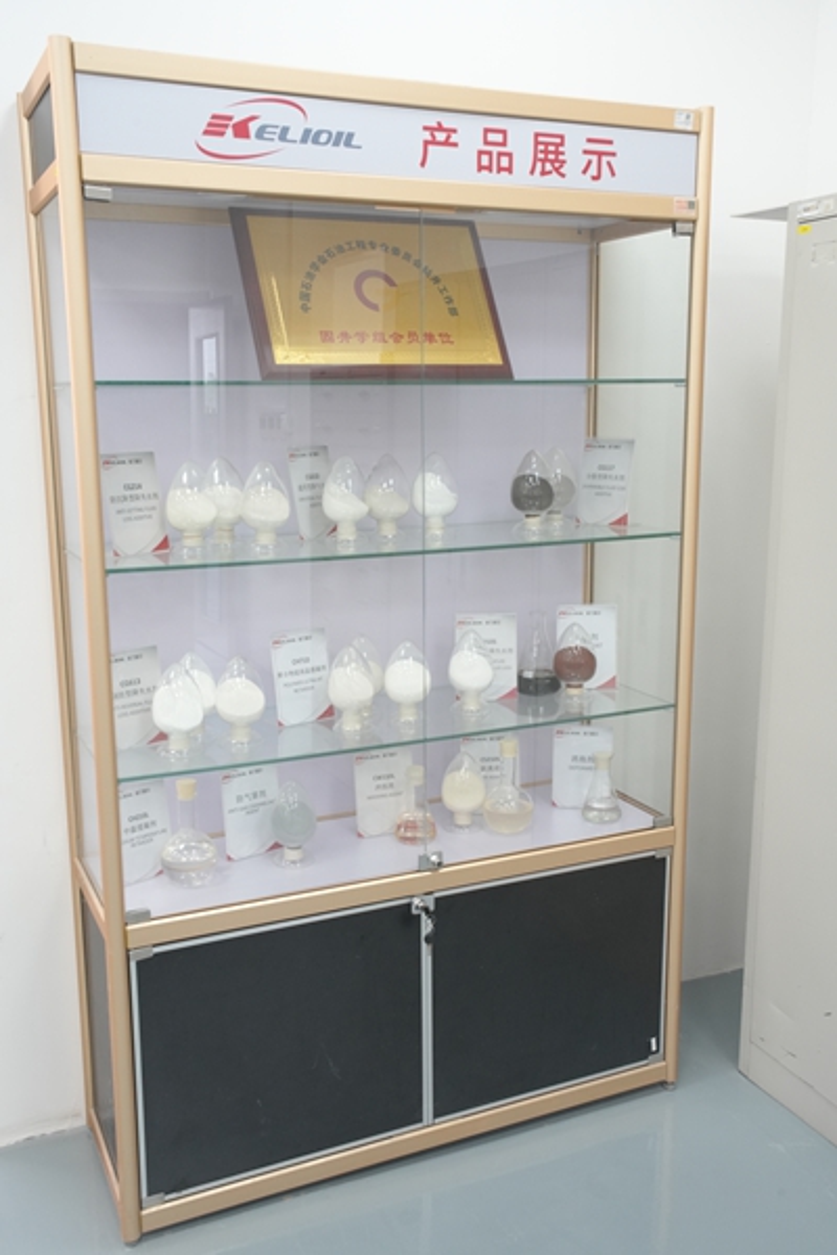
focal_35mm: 34
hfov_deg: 38.9
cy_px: 628
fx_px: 1186
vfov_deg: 55.8
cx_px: 418
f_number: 11
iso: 2000
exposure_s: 1/6
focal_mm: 34
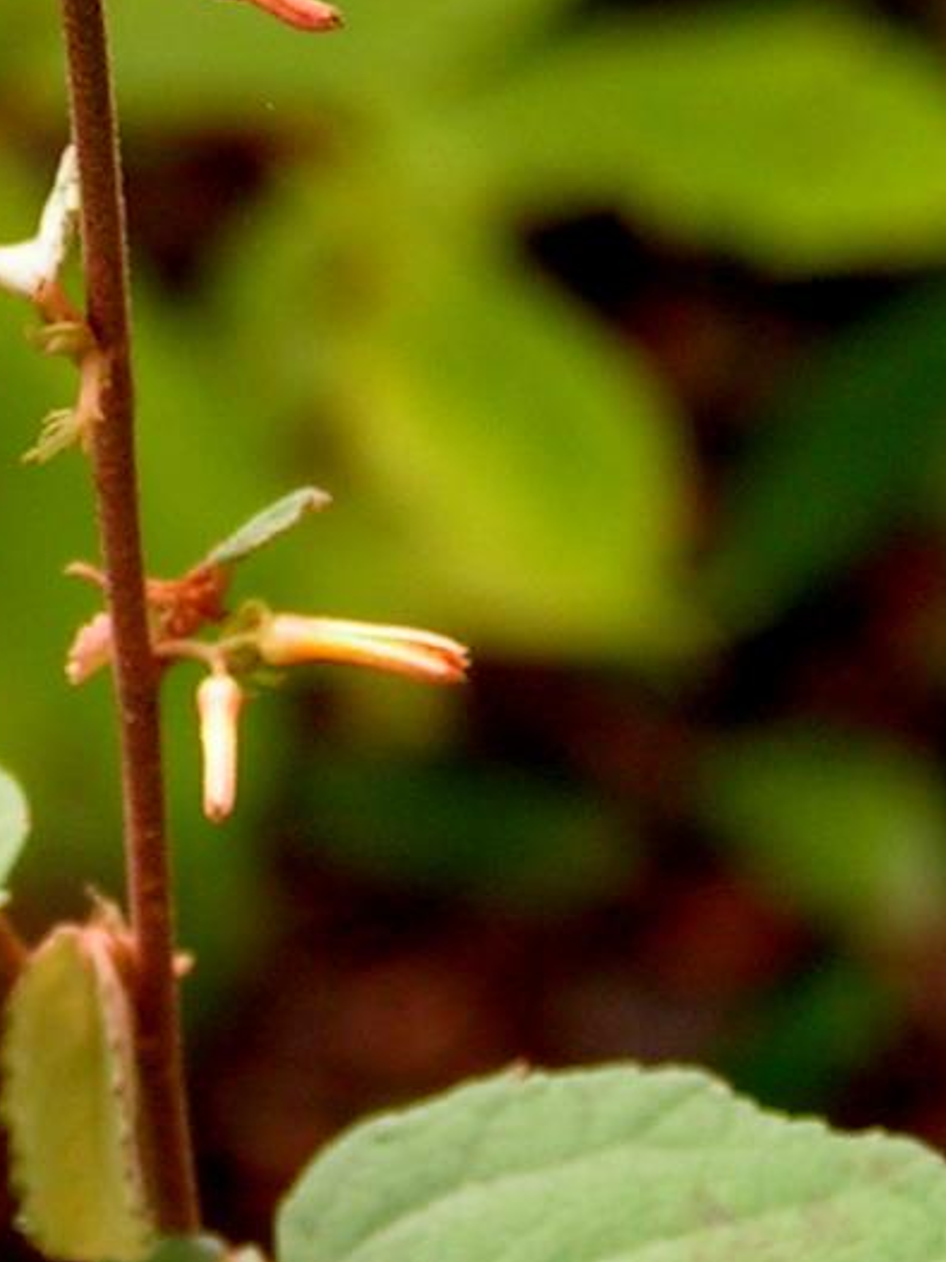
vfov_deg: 6.1
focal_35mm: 324
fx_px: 11811
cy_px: -78
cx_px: -78
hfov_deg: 4.6
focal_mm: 15.6
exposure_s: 1/100
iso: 50
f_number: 3.2
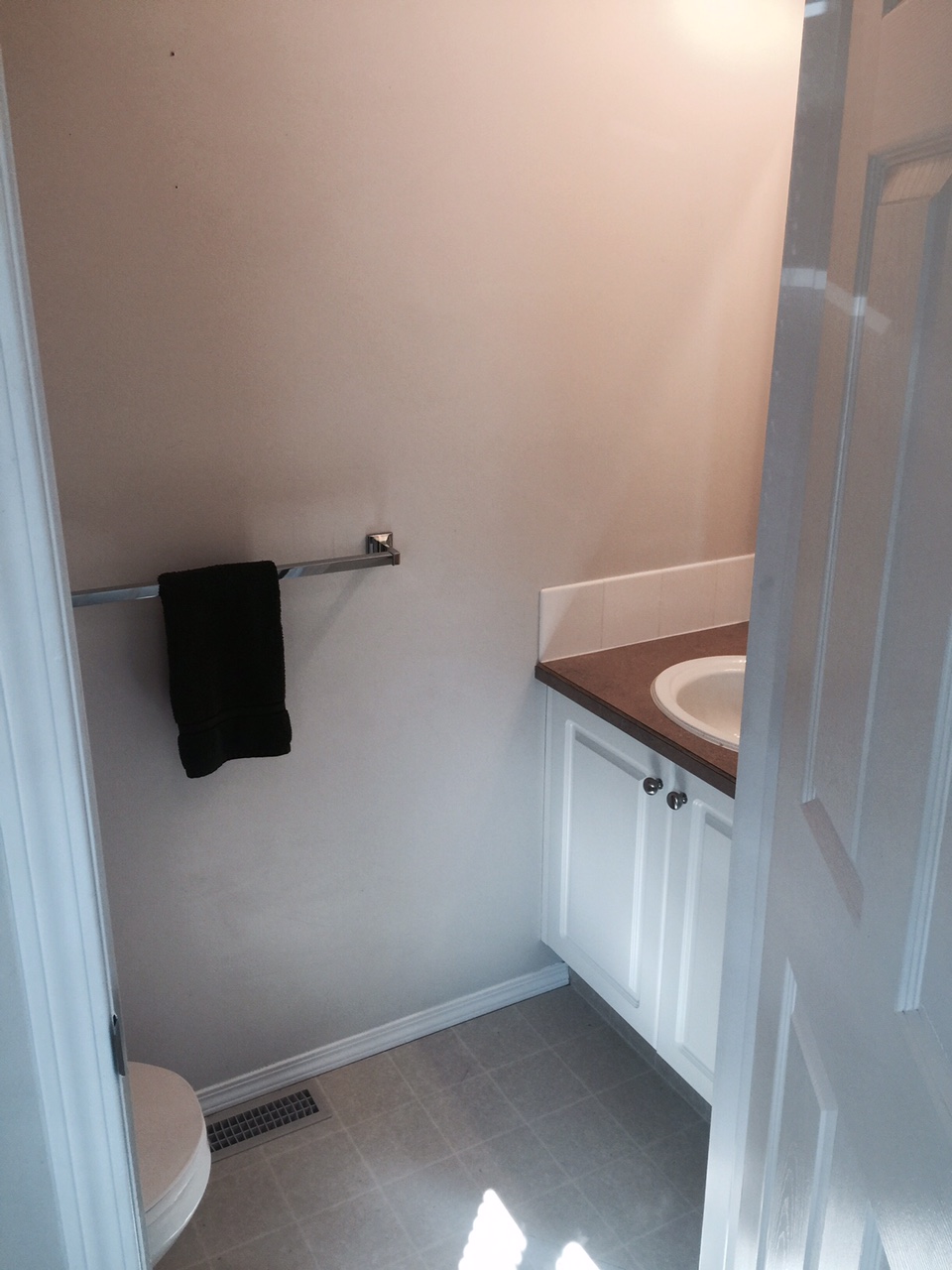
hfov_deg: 48.2
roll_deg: +0.7
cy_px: 635
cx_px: 476
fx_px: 1063
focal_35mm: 29
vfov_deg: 61.7
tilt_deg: -18.7
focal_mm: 4.15
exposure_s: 1/30
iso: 40
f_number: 2.2
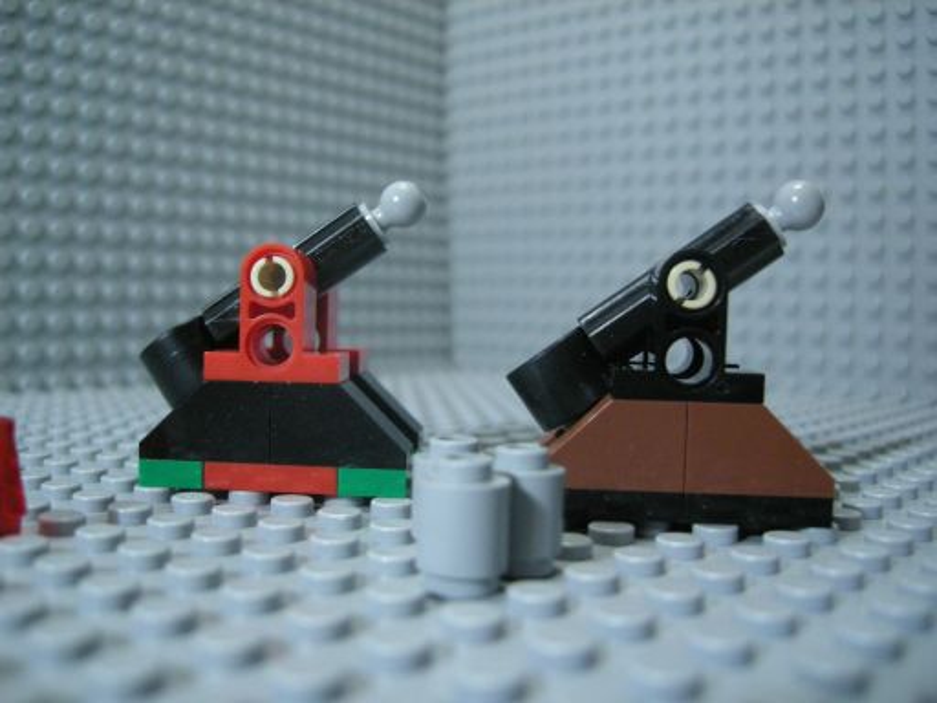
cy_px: 352
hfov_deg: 51.4
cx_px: 468
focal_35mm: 36
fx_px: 974
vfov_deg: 39.7
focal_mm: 7.5
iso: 400
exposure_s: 1/45.3
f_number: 2.7
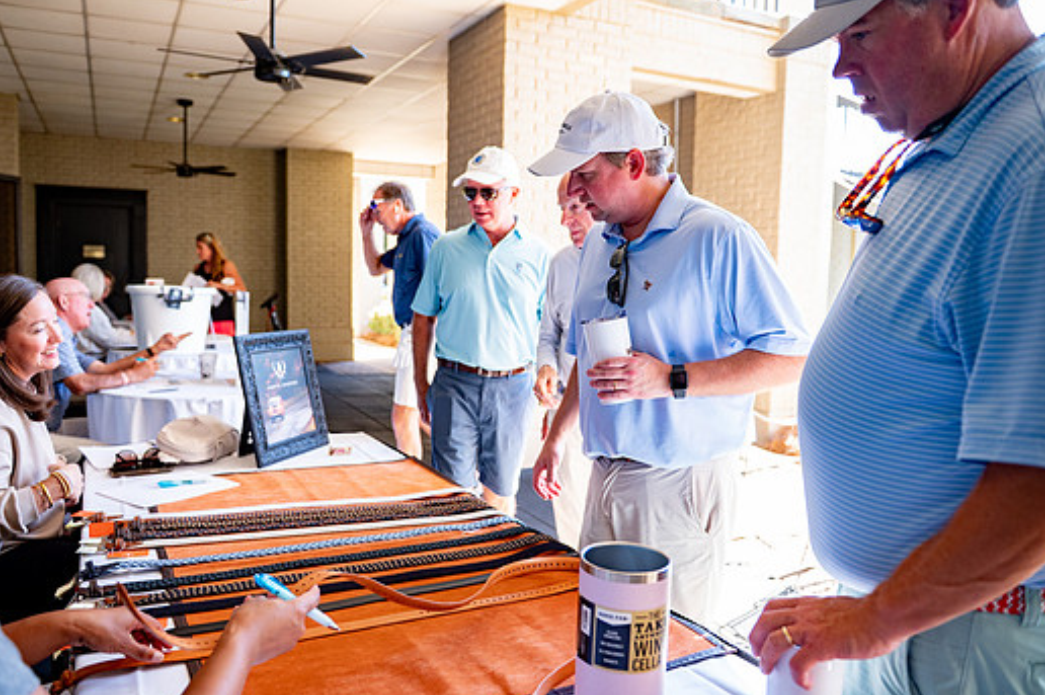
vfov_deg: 47.8
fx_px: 783
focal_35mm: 27
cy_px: 336
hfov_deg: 67.4
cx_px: 488
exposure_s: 1/400
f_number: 2.8
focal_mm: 24
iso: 800
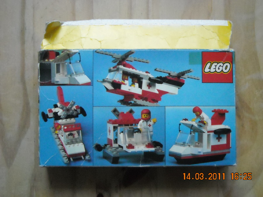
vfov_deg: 24.0
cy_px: 98
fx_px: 463
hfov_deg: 31.7
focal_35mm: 61
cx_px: 132
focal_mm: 9.87
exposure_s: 1/60
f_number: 3.5
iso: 800
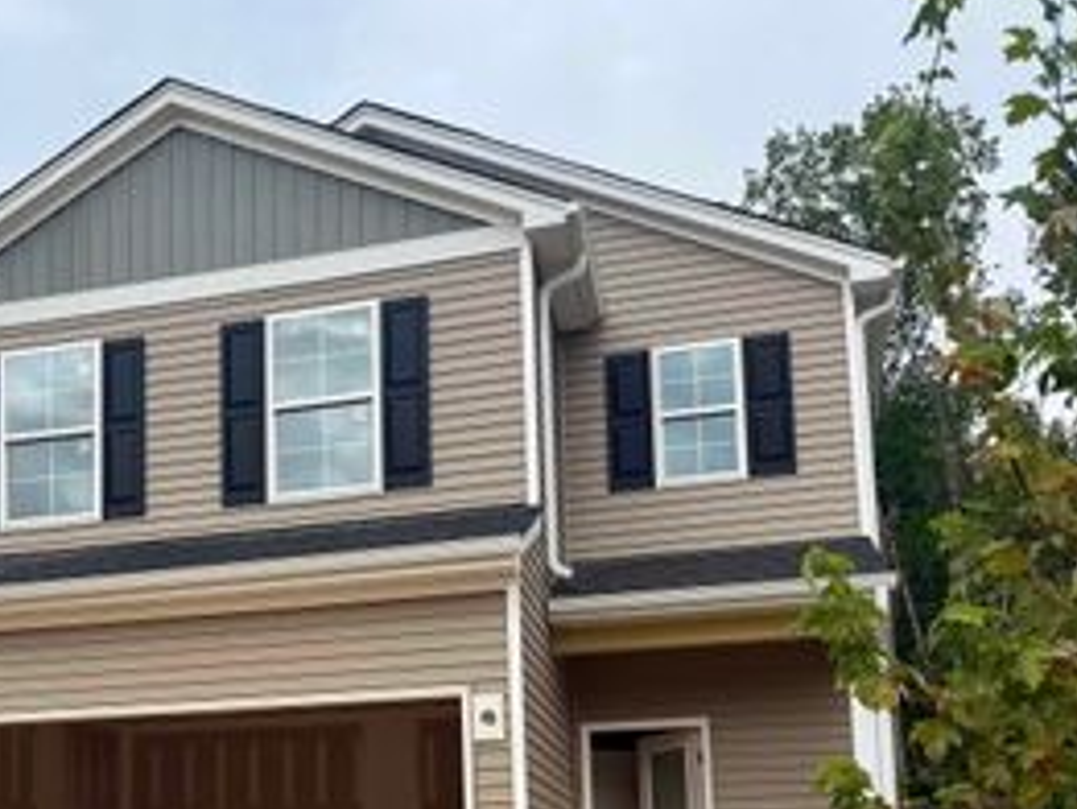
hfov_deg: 40.1
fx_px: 1432
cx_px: 276
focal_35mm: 46
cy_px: 708
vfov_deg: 30.3
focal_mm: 6.76
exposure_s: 1/4167
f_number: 1.78
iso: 80
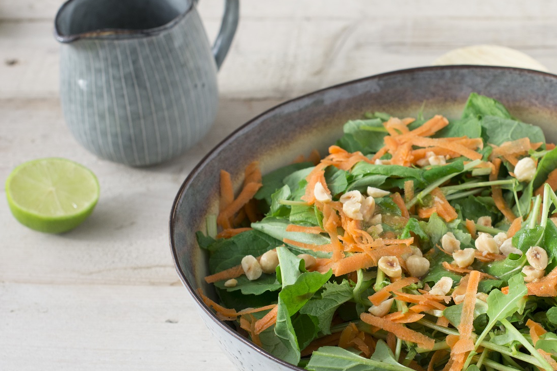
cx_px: 407
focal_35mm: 110
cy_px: 229
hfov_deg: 18.5
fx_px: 1702
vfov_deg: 12.4
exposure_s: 1/200
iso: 400
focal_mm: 50
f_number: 5.6
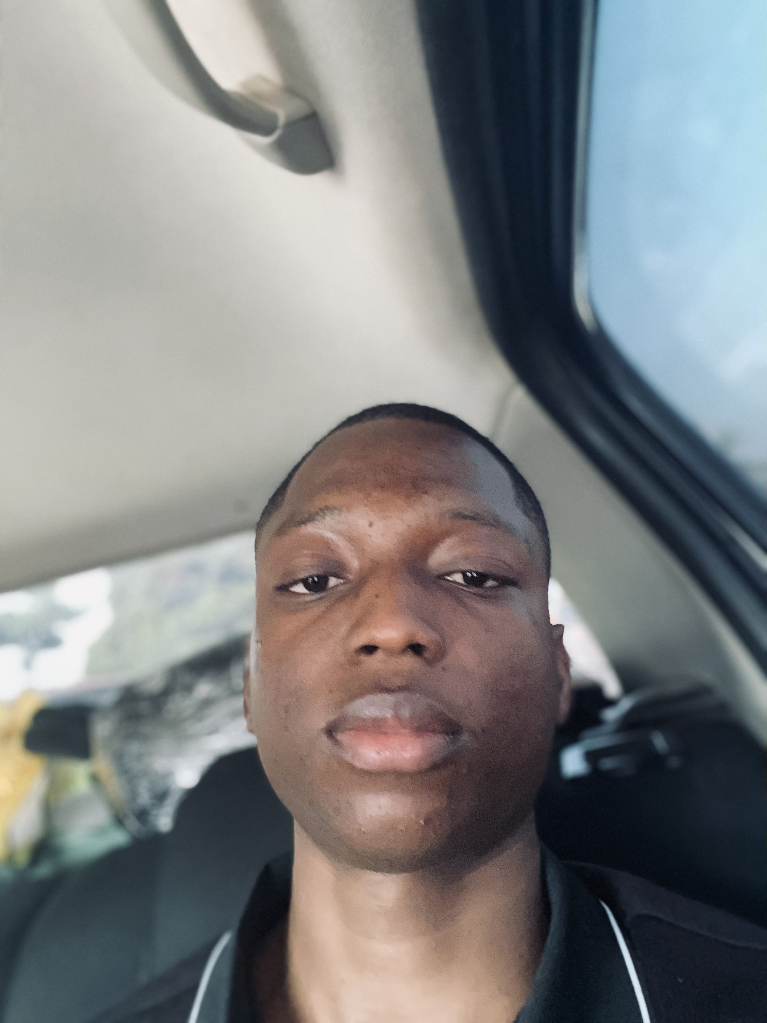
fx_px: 886
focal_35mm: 30
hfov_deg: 46.8
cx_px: 384
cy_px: 512
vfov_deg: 60.0
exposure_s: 1/40
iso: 640
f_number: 2.2
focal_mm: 2.71
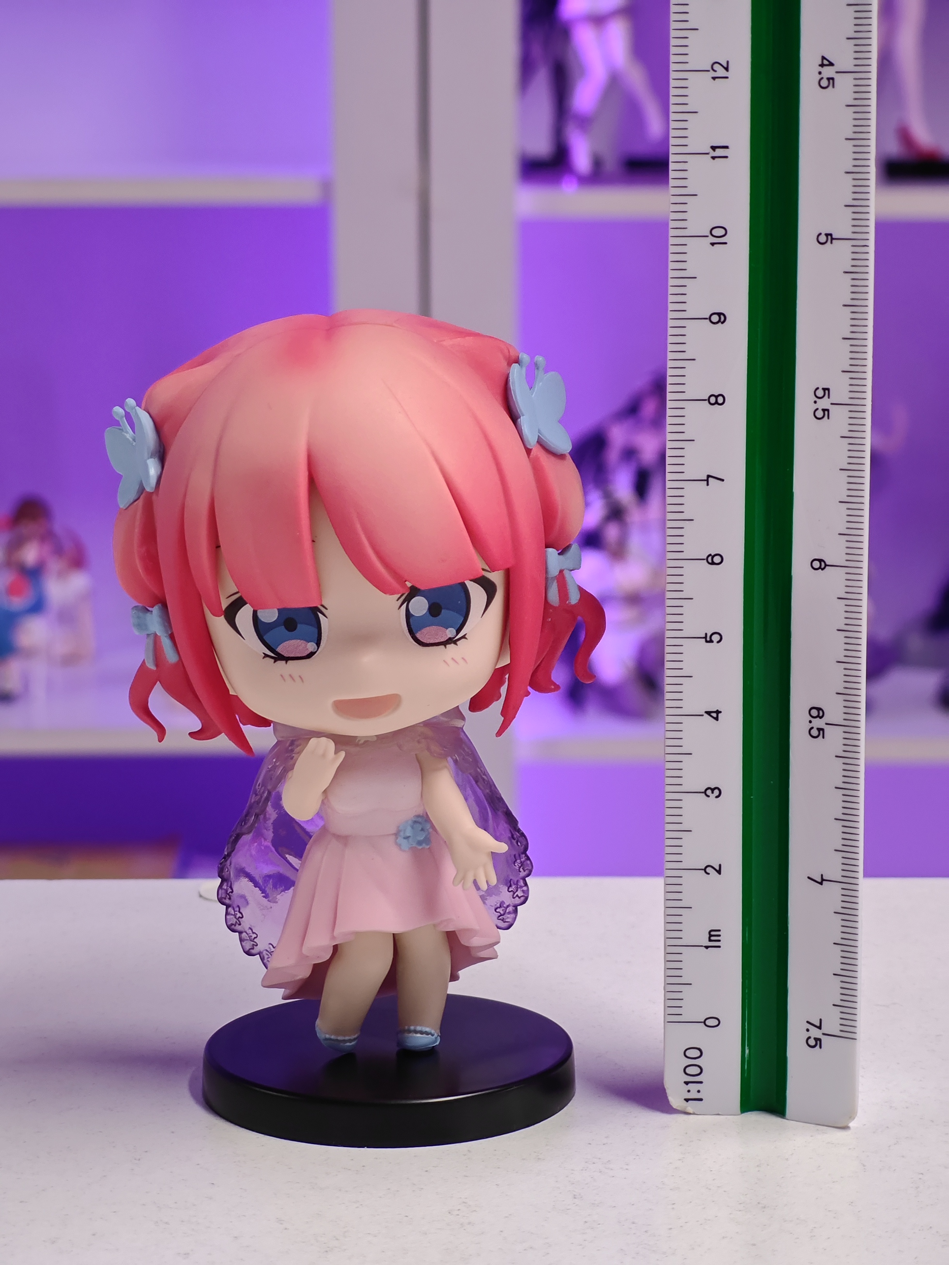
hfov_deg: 18.4
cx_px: 474
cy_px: 632
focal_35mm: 80
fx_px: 2924
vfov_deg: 24.4
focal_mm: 7.48
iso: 640
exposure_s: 1/33.3
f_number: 2.4
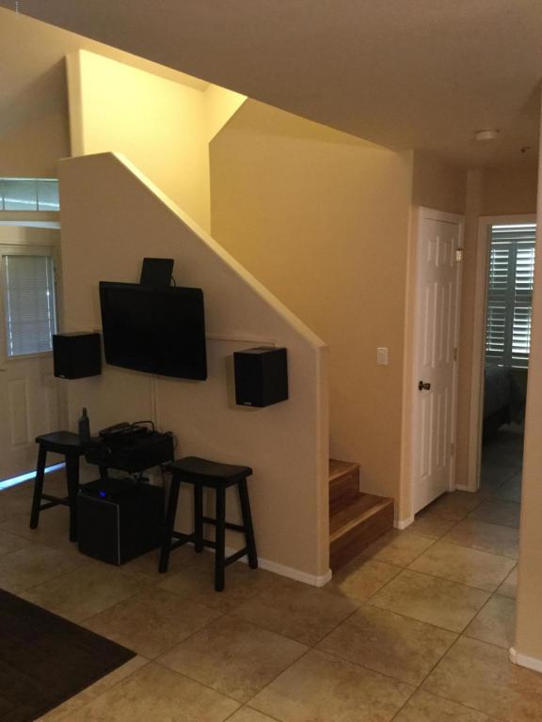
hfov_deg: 45.4
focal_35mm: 31
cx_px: 271
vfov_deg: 58.4
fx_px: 647
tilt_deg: -8.1
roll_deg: -0.1
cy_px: 361
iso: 250
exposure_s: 1/15
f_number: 2.4
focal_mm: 3.3
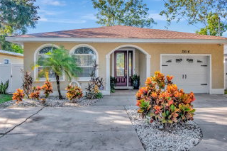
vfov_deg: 43.4
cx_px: 121
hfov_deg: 61.9
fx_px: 189
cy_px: 64
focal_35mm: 30
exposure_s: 1/640
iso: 800
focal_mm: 16
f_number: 9
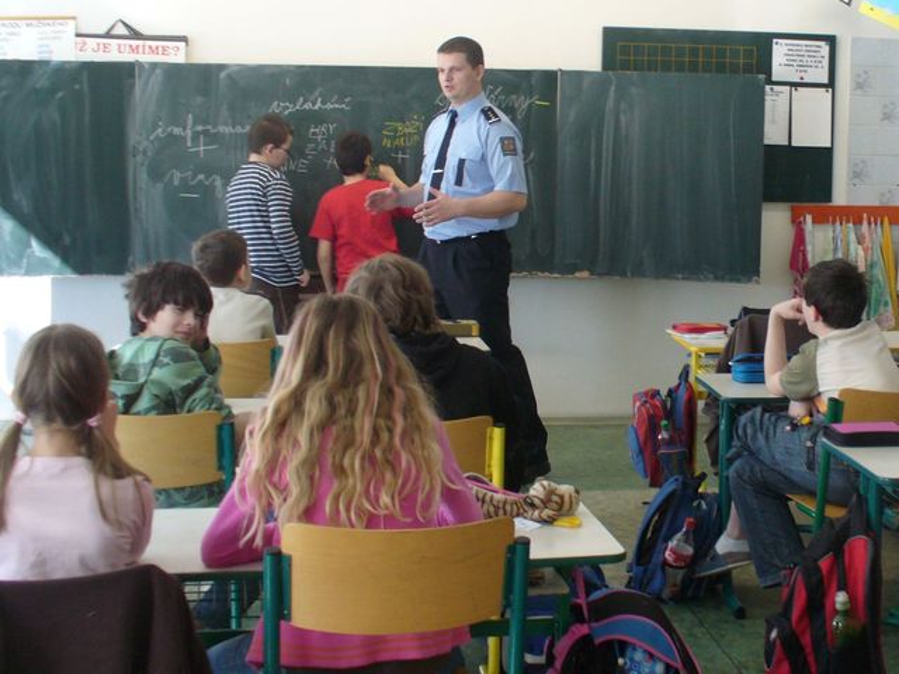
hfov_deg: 50.1
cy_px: 337
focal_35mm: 37
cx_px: 450
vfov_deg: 38.7
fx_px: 961
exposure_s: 1/50
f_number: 2.8
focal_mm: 6.1
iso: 100
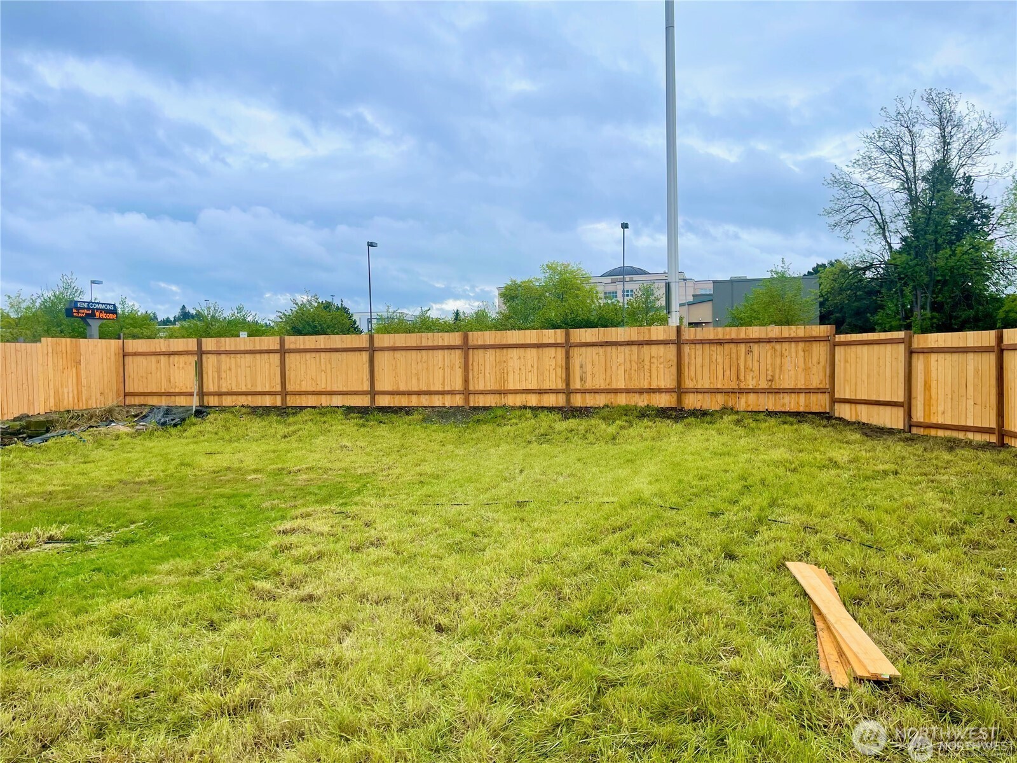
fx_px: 734
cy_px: 382
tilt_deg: -2.1
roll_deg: +0.8
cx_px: 508
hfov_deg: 69.4
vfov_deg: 54.9
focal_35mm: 25
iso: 32
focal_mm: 5.1
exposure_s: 1/1279
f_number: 1.6
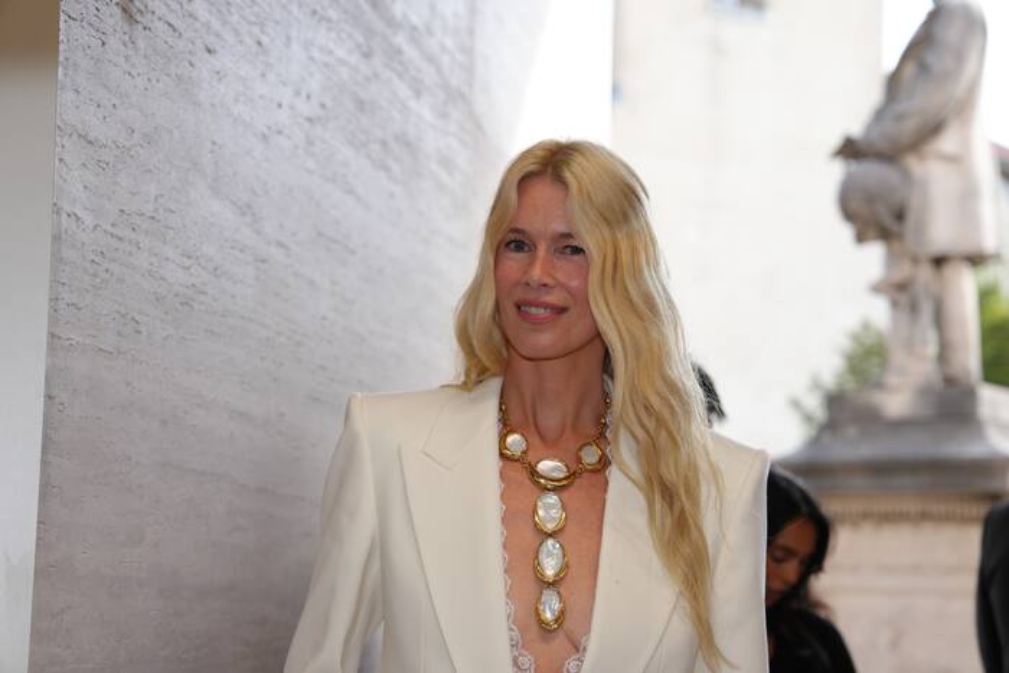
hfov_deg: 28.8
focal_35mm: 70
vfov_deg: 19.5
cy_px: 336
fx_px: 1962
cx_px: 504
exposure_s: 1/400
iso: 320
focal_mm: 70
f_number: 4
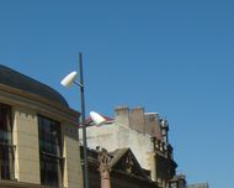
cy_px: 231
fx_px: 762
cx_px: -70
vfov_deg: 13.6
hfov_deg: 16.5
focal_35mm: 110
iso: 64
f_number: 7.1
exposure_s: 1/318
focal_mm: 7.4
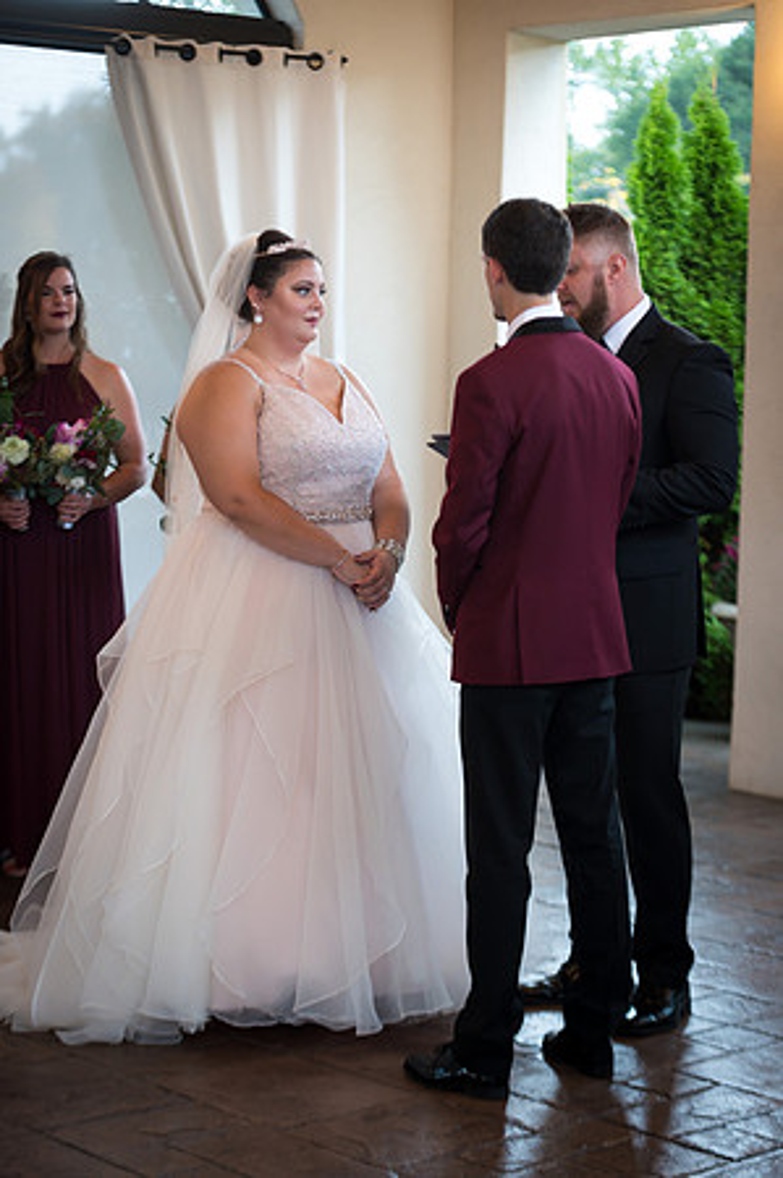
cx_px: 392
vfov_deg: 24.8
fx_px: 2681
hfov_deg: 16.6
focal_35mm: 82
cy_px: 589
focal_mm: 82
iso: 1100
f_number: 2.8
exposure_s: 1/90
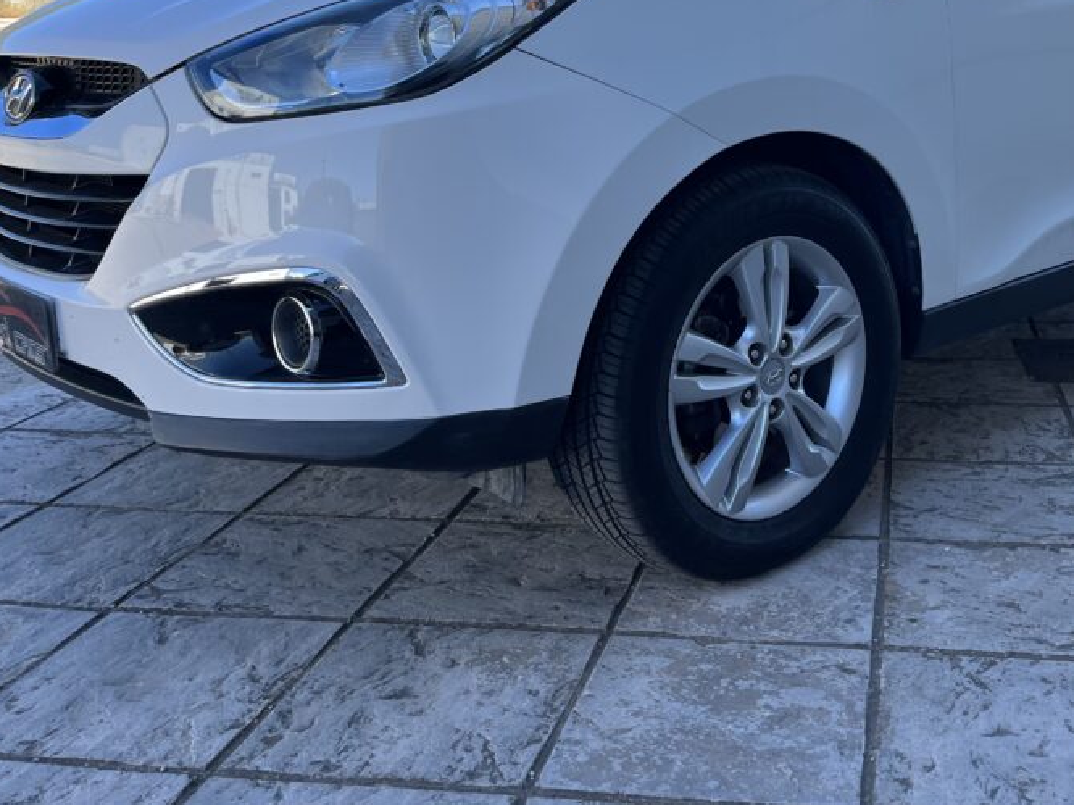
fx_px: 1241
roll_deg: +1.2
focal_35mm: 40
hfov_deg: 45.9
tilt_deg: -5.5
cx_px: 734
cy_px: 211
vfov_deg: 35.2
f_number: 1.6
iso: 50
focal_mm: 5.1
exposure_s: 1/821
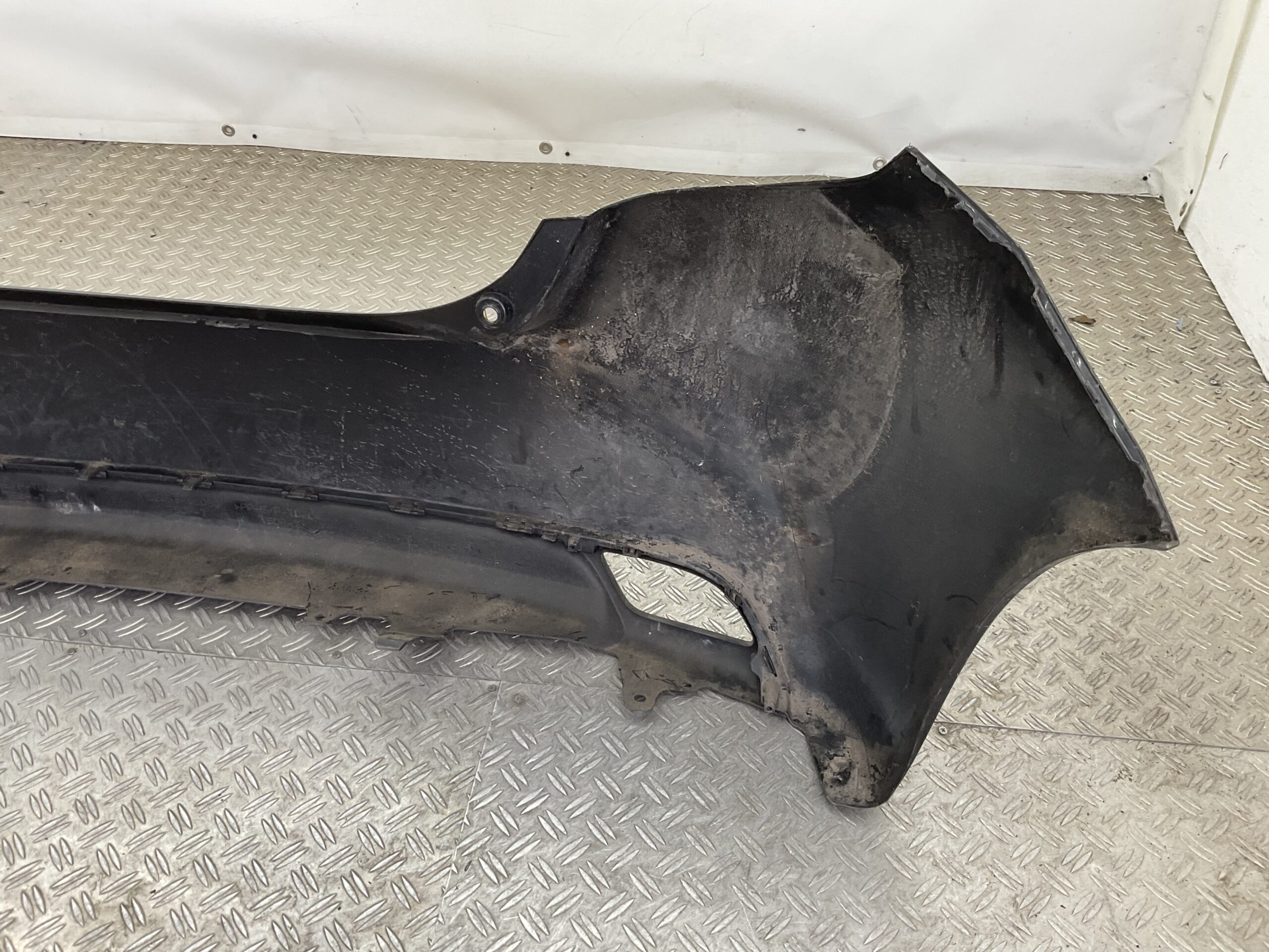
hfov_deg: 61.7
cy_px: 476
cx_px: 634
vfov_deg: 48.2
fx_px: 1063
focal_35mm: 29
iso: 50
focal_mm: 3
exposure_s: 1/120
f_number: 1.8
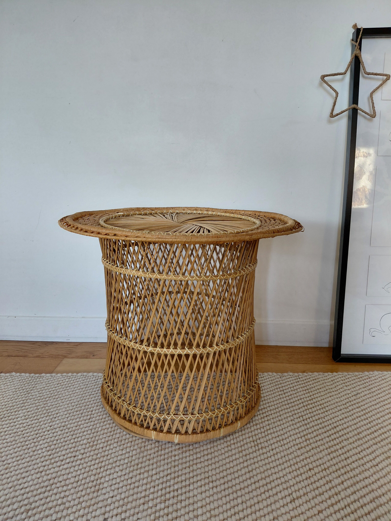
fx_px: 377
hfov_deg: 54.9
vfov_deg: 69.4
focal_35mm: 25
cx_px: 196
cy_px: 260
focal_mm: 4.69
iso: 200
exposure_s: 1/60
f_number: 1.8
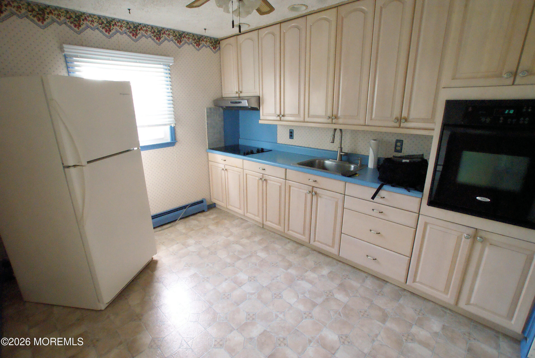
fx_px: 245
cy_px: 179
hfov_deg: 94.9
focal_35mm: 16
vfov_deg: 72.2
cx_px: 268
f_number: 6.3
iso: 3200
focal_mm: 11
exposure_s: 1/40
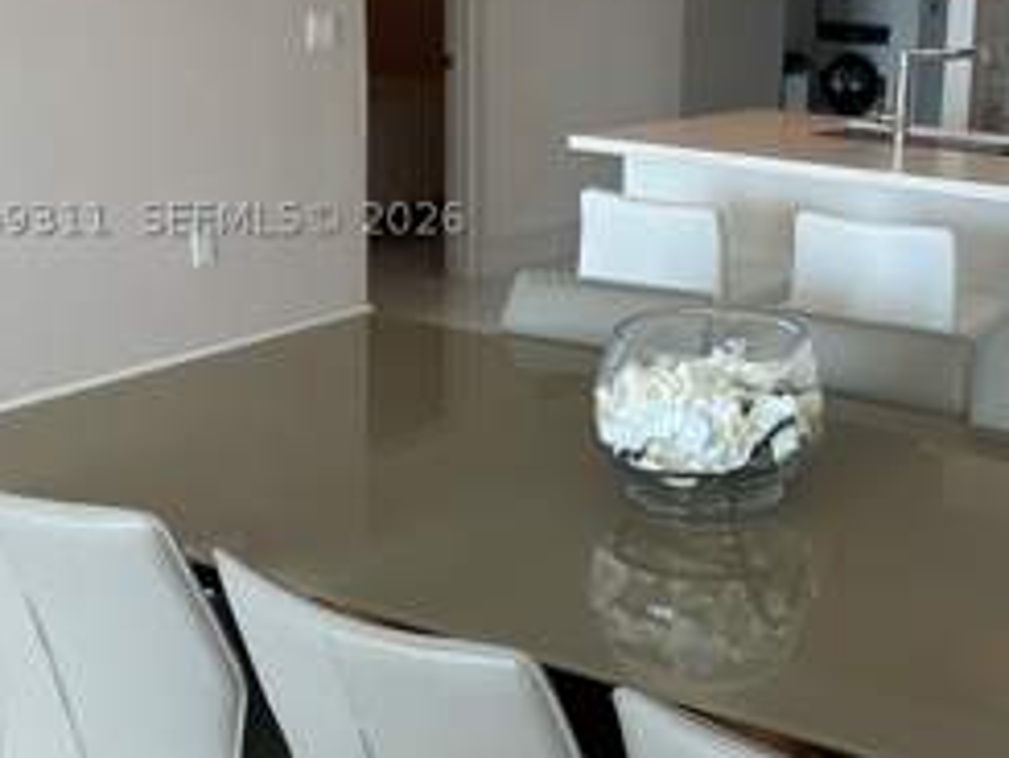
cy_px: 218
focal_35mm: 51
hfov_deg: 35.9
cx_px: 844
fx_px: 1487
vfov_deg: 28.3
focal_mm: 5.7
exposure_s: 1/120
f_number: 1.5
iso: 64
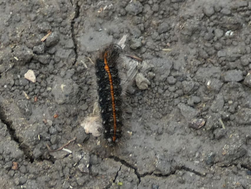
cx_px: 126
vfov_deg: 25.2
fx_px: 421
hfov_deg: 33.2
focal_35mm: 58
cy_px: 94
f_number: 4.1
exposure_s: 1/80
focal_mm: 10.4
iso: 80
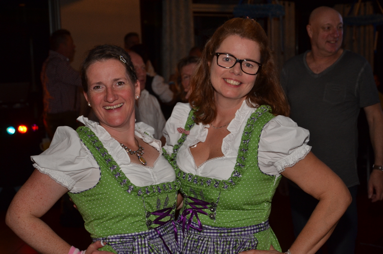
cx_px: 192
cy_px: 127
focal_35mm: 57
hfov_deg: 35.1
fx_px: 605
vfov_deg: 23.7
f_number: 4.8
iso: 800
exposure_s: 1/60
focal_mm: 38
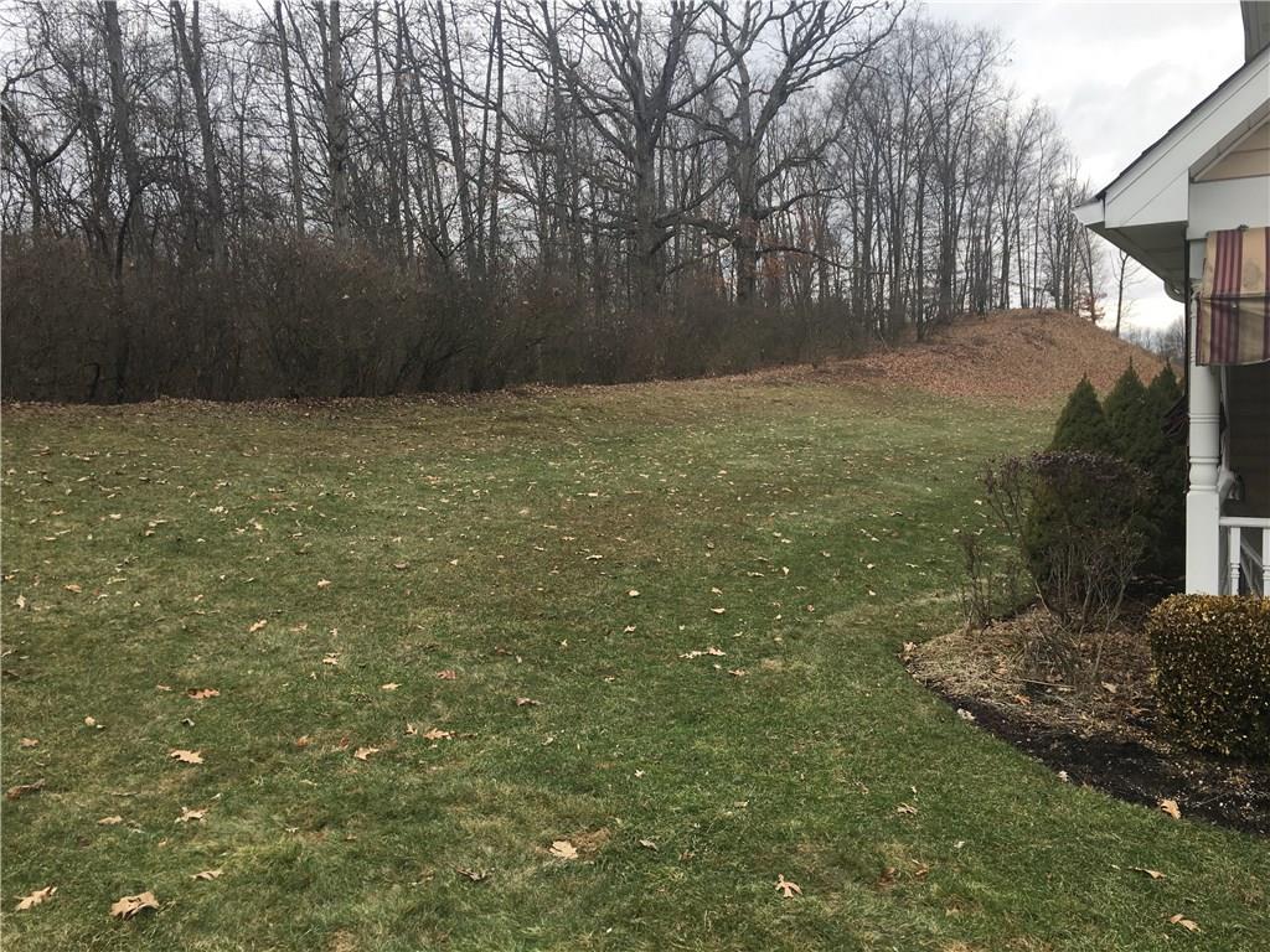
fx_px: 1064
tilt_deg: -4.7
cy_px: 476
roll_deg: +0.5
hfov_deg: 61.7
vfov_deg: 48.2
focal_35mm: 29
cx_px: 635
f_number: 2.2
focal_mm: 4.15
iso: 25
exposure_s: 1/363
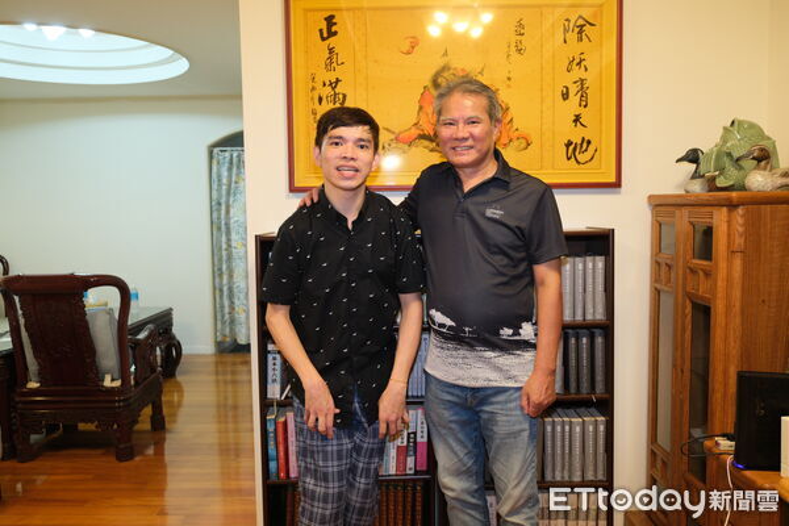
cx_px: 394
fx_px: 657
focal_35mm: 30
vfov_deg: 43.6
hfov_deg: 61.9
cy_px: 263
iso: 1250
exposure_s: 1/160
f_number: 2.8
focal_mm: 20
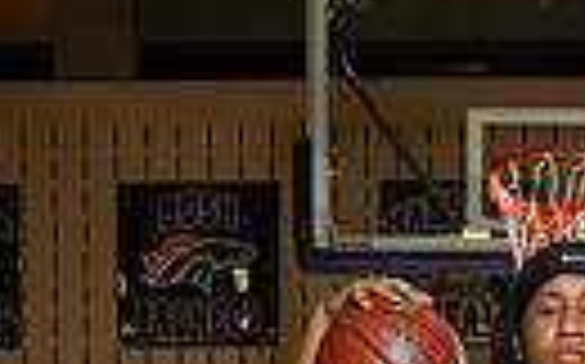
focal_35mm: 95
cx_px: 387
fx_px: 1513
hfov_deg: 21.8
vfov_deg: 11.0
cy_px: 939
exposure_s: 1/250
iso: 640
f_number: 5.6
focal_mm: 27
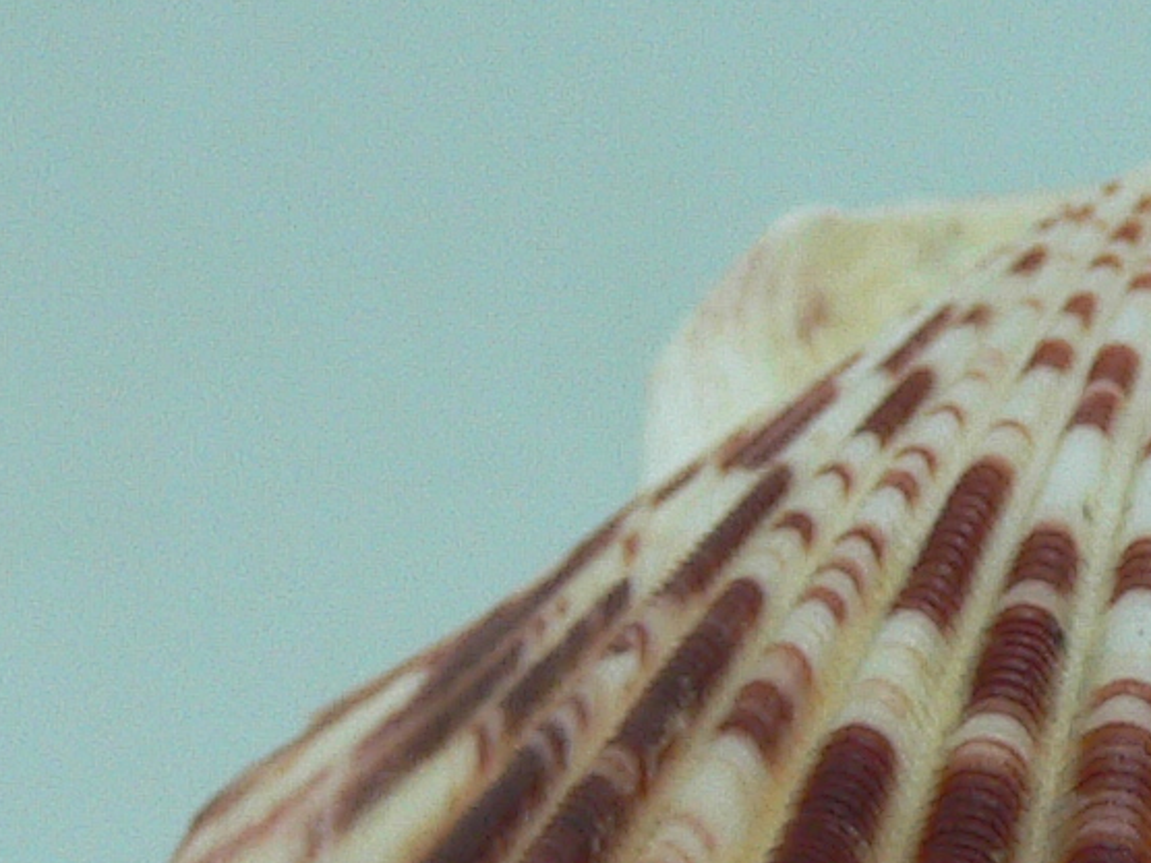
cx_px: 1304
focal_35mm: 127
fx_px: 4223
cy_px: 1283
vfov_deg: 11.2
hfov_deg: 15.1
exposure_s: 1/60
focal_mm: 4.6
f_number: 2.8
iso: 100
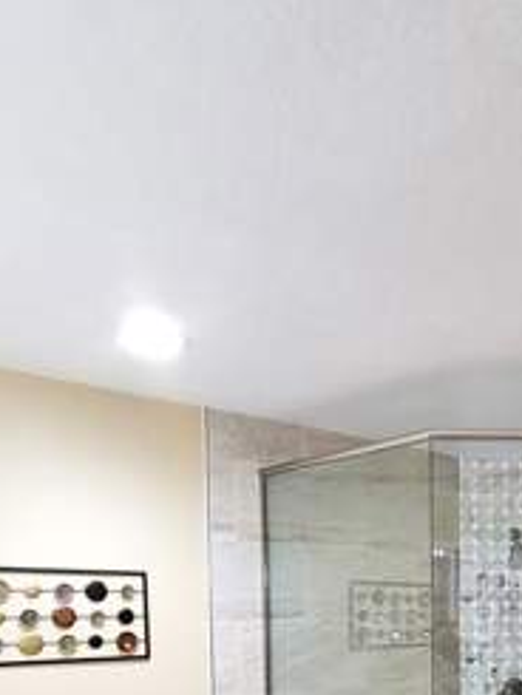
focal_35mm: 34
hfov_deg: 38.2
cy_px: 655
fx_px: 683
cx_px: 496
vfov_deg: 47.1
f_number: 2.2
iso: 320
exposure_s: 1/60
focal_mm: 2.2
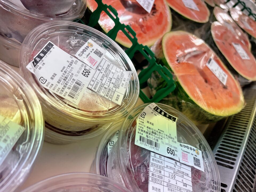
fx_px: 192
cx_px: 128
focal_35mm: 26
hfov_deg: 67.3
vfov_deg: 53.1
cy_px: 96
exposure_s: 1/150
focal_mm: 5.96
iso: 40
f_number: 1.6
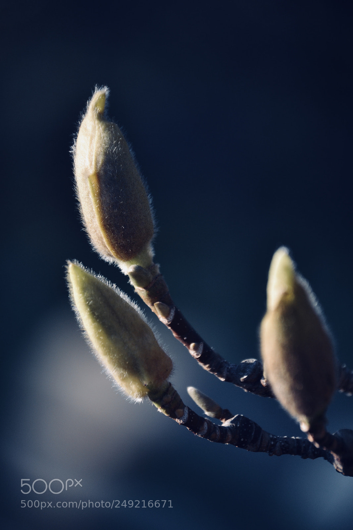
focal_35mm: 202
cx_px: 176
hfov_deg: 6.8
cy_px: 265
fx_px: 2979
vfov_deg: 10.2
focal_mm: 135
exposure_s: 1/500
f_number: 5
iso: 400
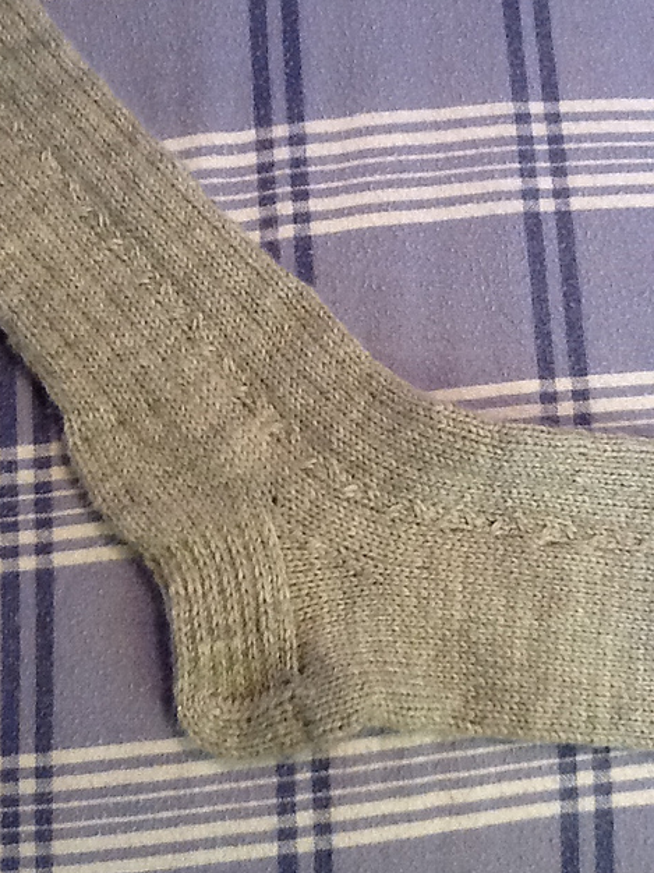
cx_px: 321
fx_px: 1134
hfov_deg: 32.2
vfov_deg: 42.1
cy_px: 439
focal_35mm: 45
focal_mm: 2.03
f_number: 2.4
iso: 125
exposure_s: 1/30
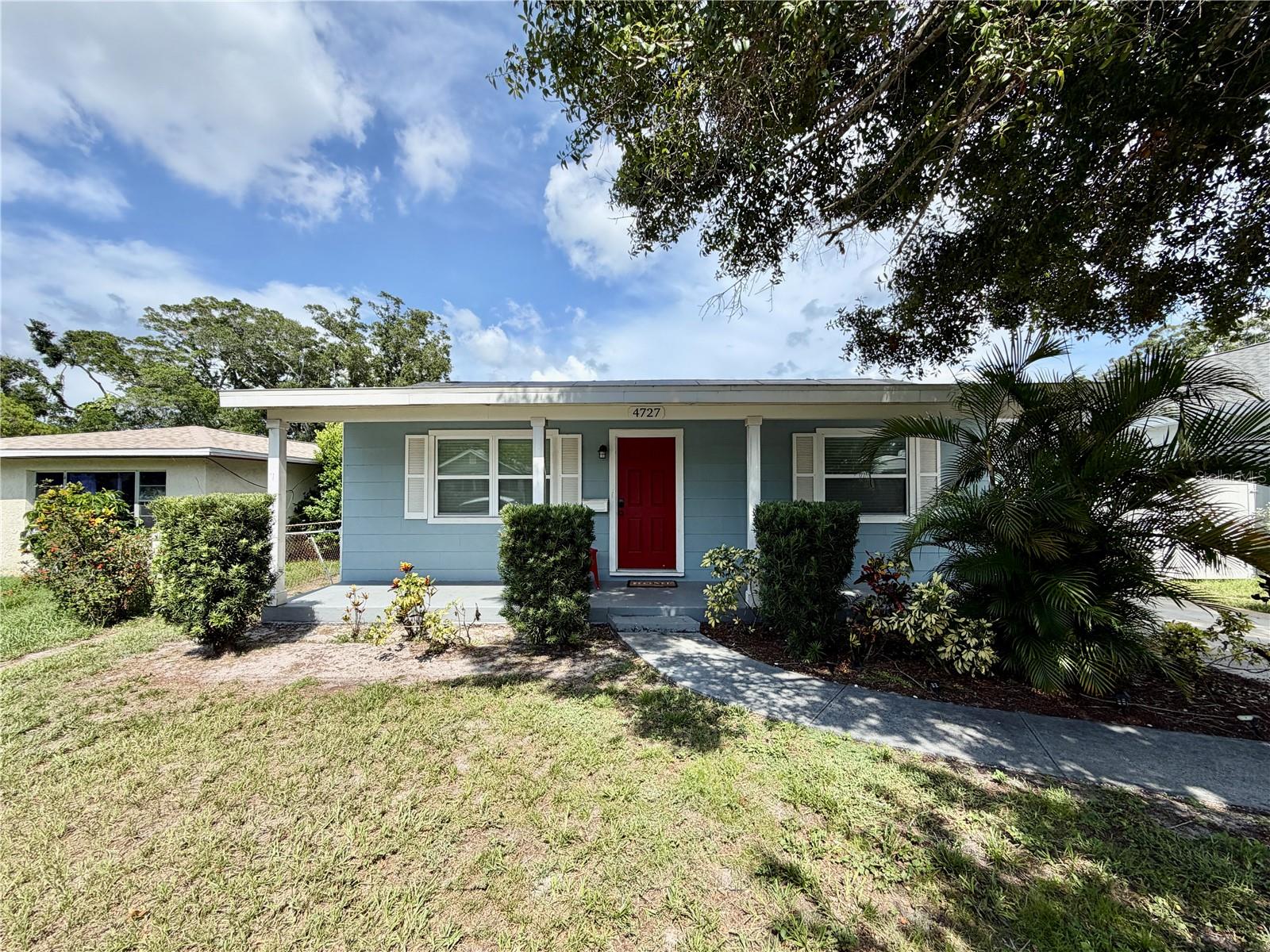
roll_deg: +0.0
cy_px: 476
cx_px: 635
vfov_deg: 85.7
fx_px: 514
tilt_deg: +2.4
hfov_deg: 102.1
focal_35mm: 14
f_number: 2.2
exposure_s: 1/770
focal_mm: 2.22
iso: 25
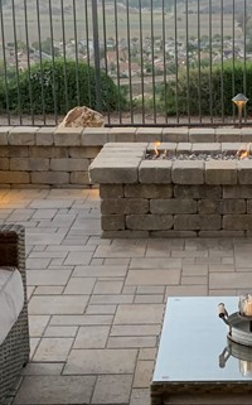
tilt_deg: -17.6
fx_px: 969
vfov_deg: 23.4
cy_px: 300
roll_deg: -0.7
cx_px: 243
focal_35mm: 88
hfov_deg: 14.6
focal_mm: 4.25
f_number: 1.8
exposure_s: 1/60
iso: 320
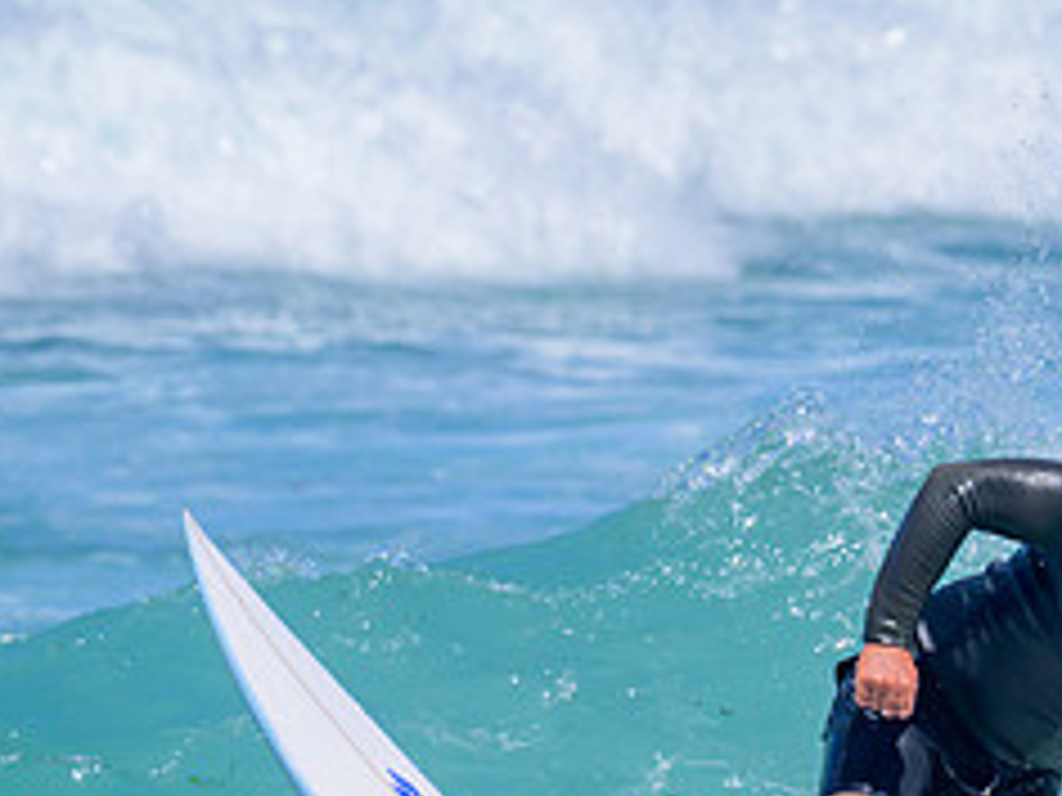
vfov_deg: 1.2
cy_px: 923
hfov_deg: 1.6
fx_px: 37797
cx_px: 1270
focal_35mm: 1232
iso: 720
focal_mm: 470
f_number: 11
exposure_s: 1/2000
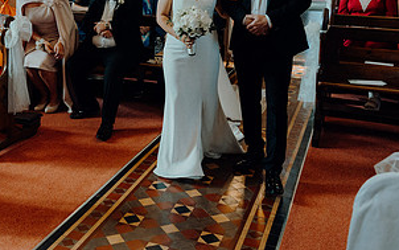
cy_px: 22
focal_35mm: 47
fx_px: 511
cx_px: 89
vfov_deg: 26.5
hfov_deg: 41.1
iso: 2000
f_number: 3.5
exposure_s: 1/200
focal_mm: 24
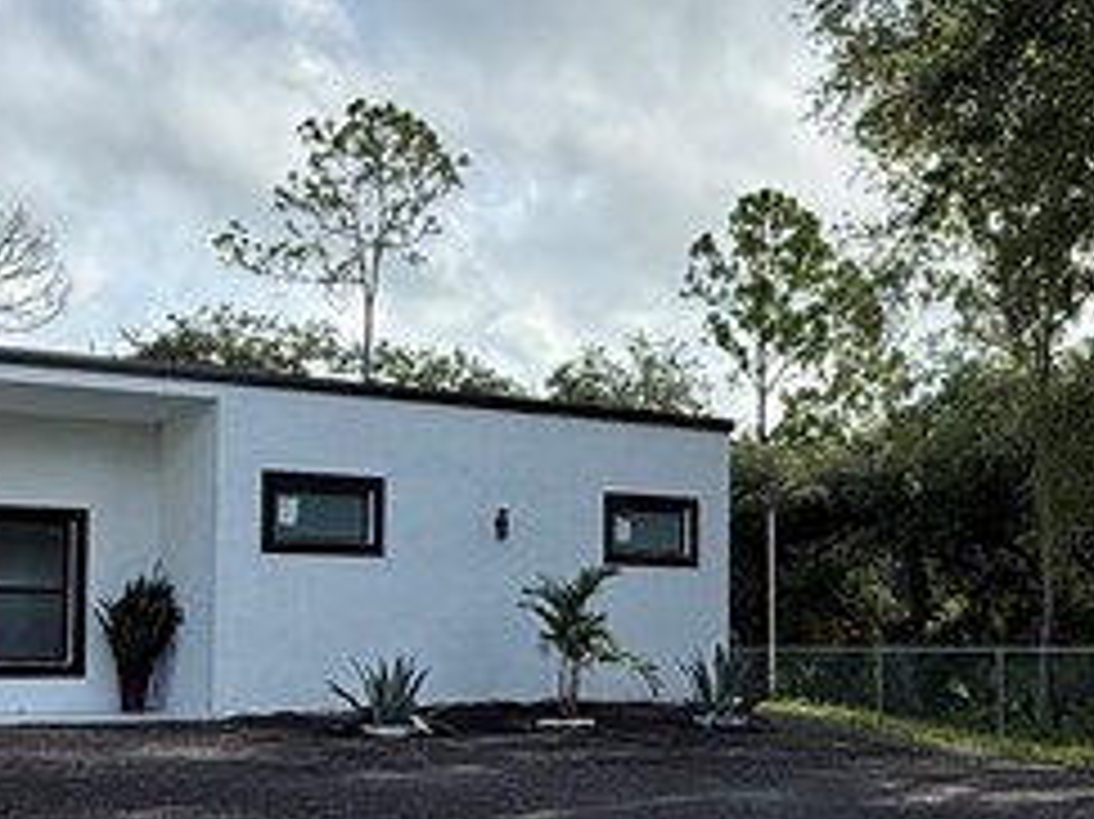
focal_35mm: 59
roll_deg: -0.1
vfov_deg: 24.7
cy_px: 540
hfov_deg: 32.5
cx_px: 720
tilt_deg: +4.2
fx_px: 1864
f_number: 2.2
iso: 50
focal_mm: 2.22
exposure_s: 1/1189
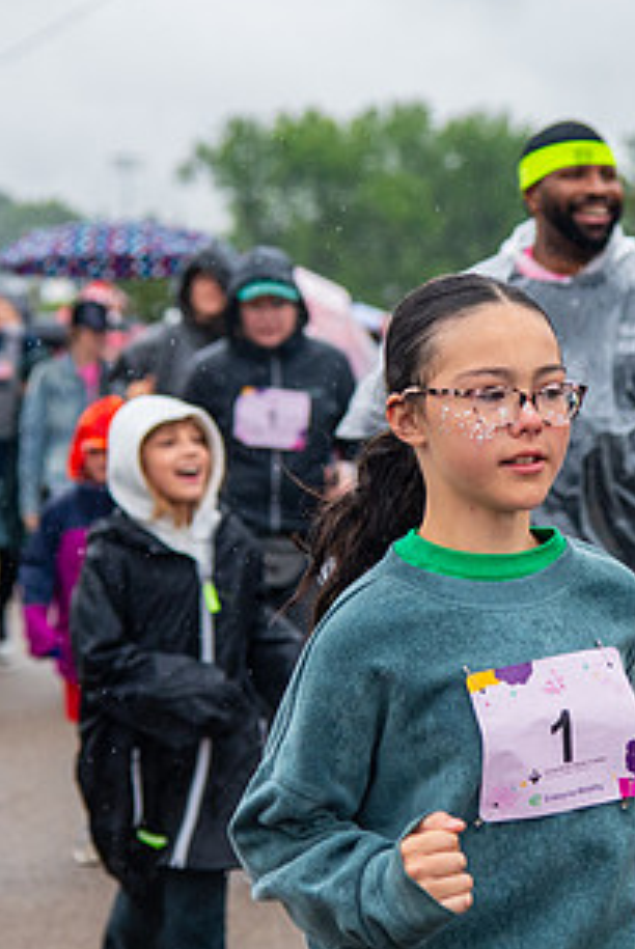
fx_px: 4408
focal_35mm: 167
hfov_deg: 8.2
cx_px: 361
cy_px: 362
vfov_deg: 12.3
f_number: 4
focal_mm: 78
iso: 1600
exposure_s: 1/1600
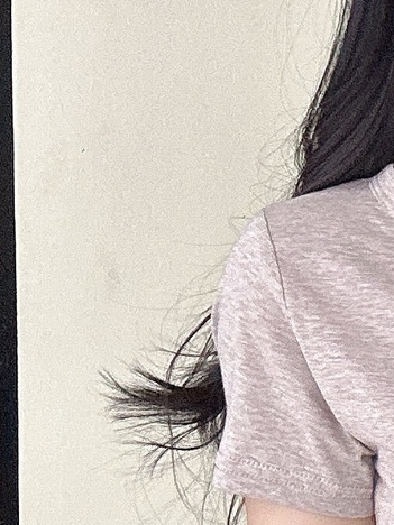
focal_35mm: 118
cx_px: 638
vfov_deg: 15.6
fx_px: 1791
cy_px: 736
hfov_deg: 11.9
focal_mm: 2.69
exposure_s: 1/60
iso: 100
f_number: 1.9
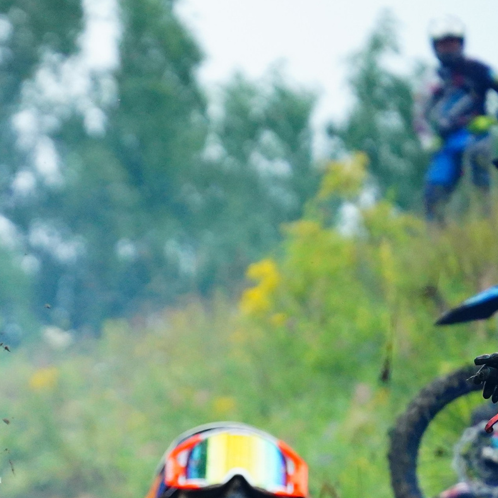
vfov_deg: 3.5
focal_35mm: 497
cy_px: 505
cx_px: -253
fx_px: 8089
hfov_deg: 3.5
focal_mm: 180
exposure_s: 1/6400
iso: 5000
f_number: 4
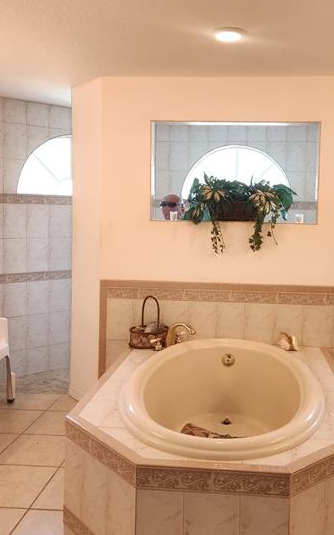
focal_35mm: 35
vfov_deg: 55.2
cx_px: 214
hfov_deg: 36.0
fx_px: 510
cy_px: 234
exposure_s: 1/120
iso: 200
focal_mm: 5.4
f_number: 1.8
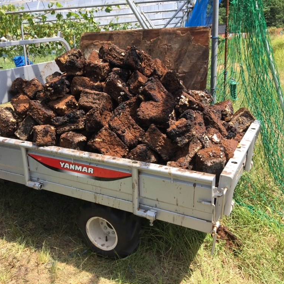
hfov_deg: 46.9
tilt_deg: -16.5
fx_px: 325
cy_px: 140
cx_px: 113
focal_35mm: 35
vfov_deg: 47.2
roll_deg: +3.7
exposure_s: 1/638
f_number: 2.2
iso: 32
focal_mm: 4.15
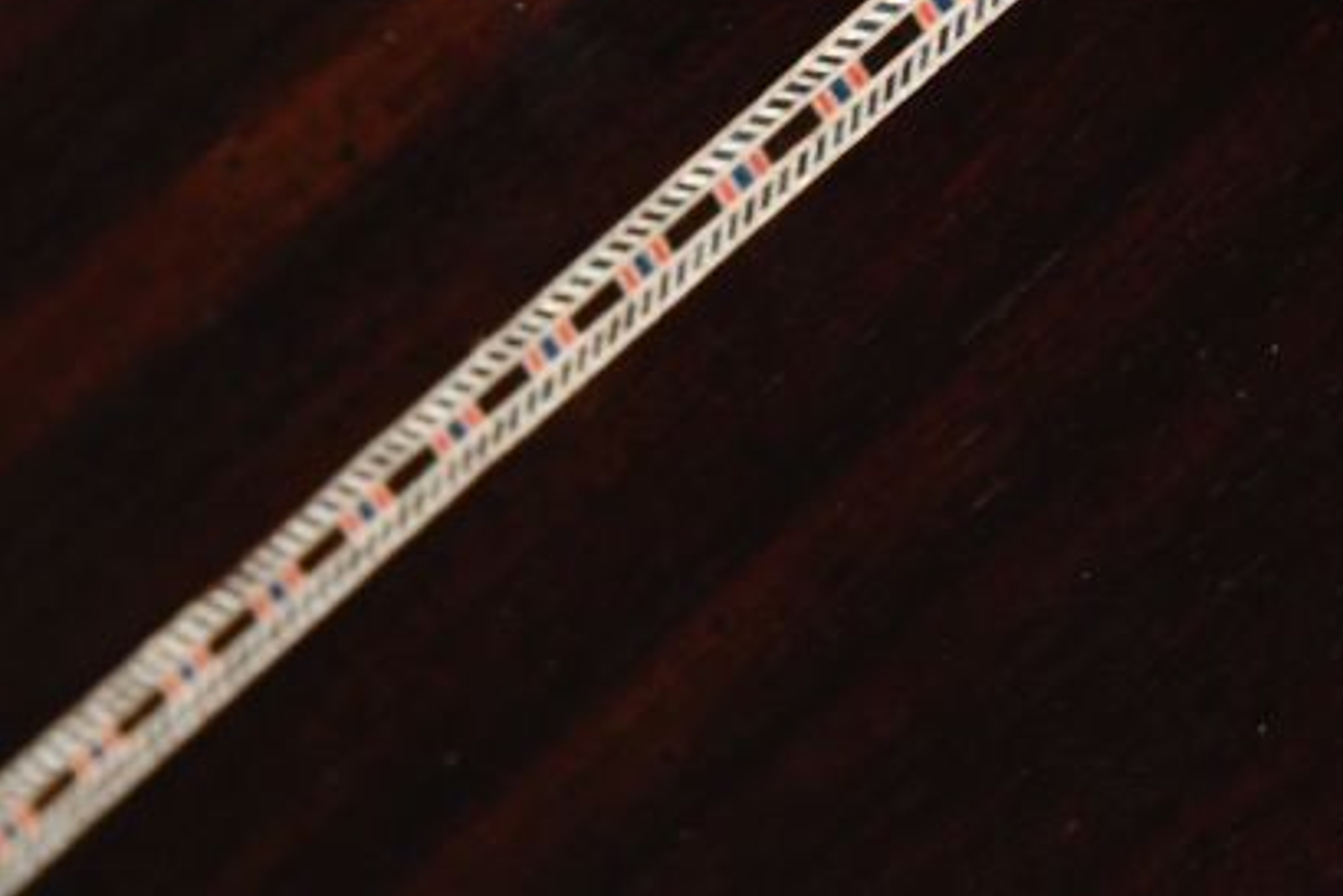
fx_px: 11494
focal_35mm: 308
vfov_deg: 4.5
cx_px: 995
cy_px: 21
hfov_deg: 6.7
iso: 1400
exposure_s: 1/60
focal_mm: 82
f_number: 5
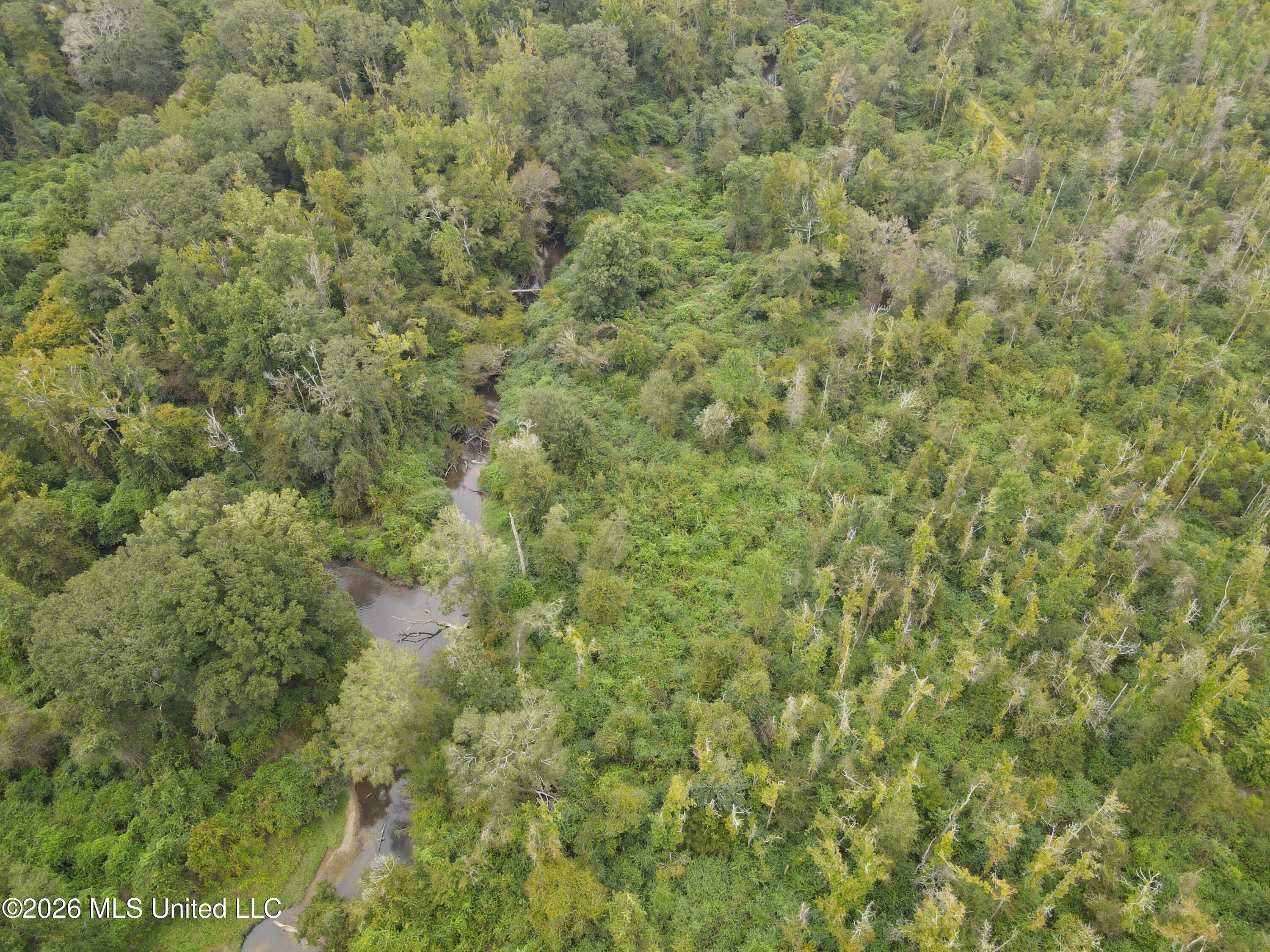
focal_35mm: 24
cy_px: 476
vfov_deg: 56.8
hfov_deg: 71.6
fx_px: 881
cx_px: 635
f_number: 2.8
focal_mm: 4.5
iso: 100
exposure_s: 1/80
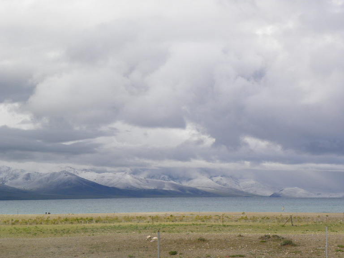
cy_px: 129
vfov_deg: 12.7
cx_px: 172
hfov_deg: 16.8
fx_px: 1163
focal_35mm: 117
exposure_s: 1/290
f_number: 5
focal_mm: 20.8
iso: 64
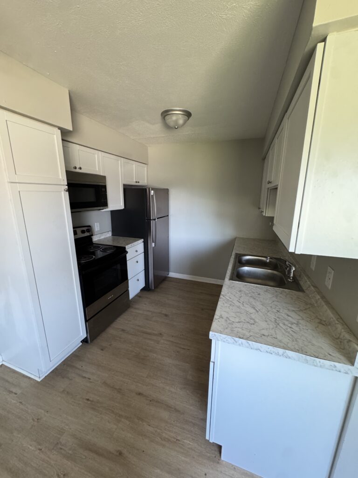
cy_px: 239
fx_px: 193
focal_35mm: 14
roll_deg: +0.0
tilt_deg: -12.8
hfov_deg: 85.7
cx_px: 179
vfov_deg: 102.1
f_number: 2.2
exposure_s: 1/60
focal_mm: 2.22
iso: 400
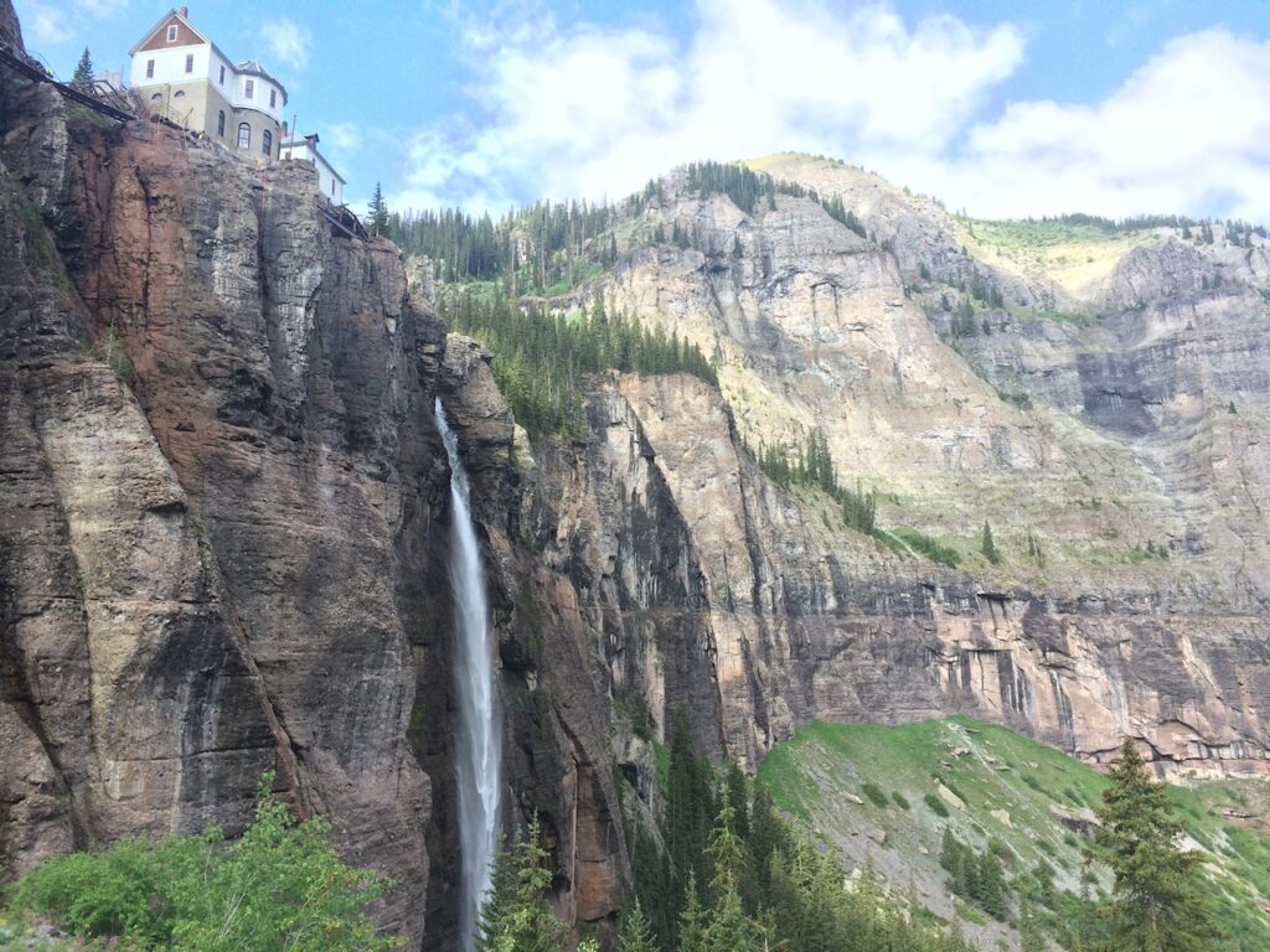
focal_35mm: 29
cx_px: 635
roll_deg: +0.2
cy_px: 476
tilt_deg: +15.2
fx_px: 1064
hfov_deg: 61.7
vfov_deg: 48.2
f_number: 2.2
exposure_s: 1/342
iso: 32
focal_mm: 4.15
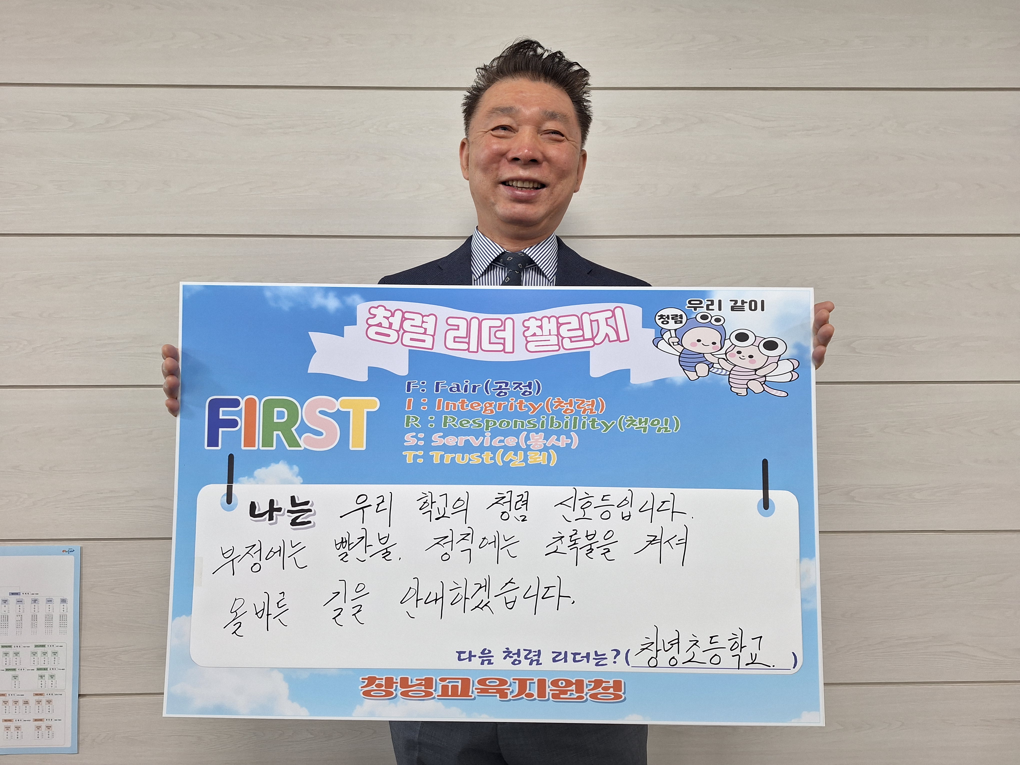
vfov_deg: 58.9
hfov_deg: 73.9
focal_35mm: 23
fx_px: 678
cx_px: 510
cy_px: 382
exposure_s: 1/40
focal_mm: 5.54
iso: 100
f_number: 1.8
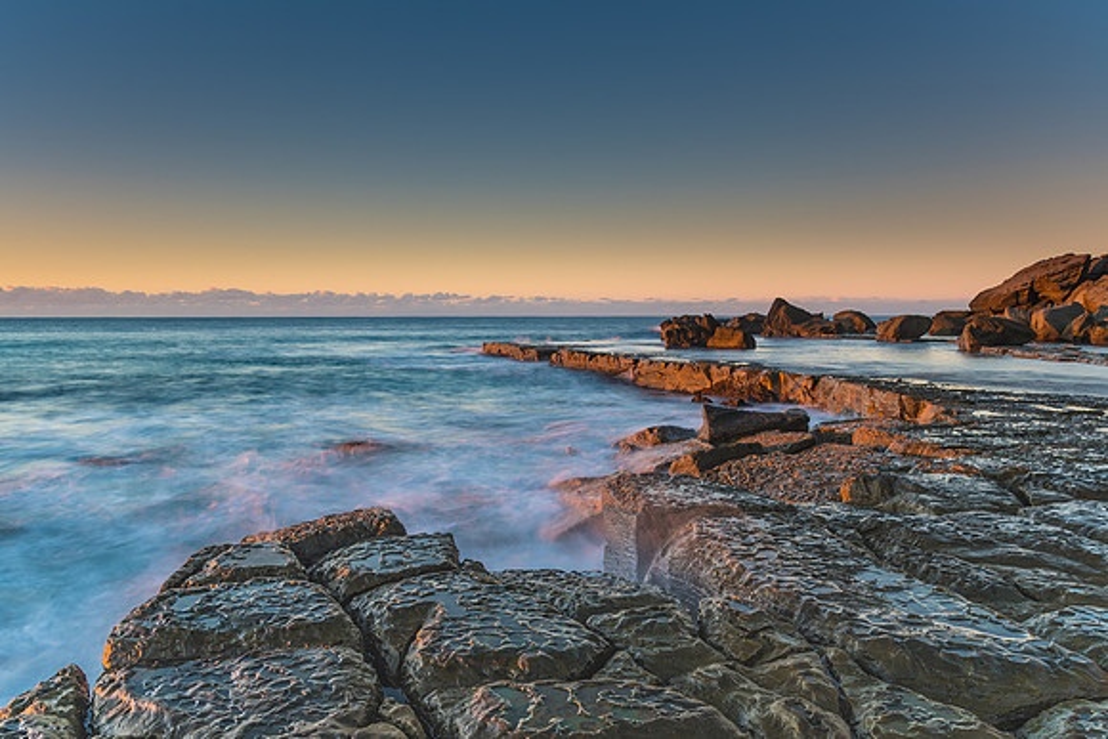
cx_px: 554
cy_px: 370
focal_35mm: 29
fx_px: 881
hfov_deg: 64.3
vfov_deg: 45.5
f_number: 9
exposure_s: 2
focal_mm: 19
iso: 50
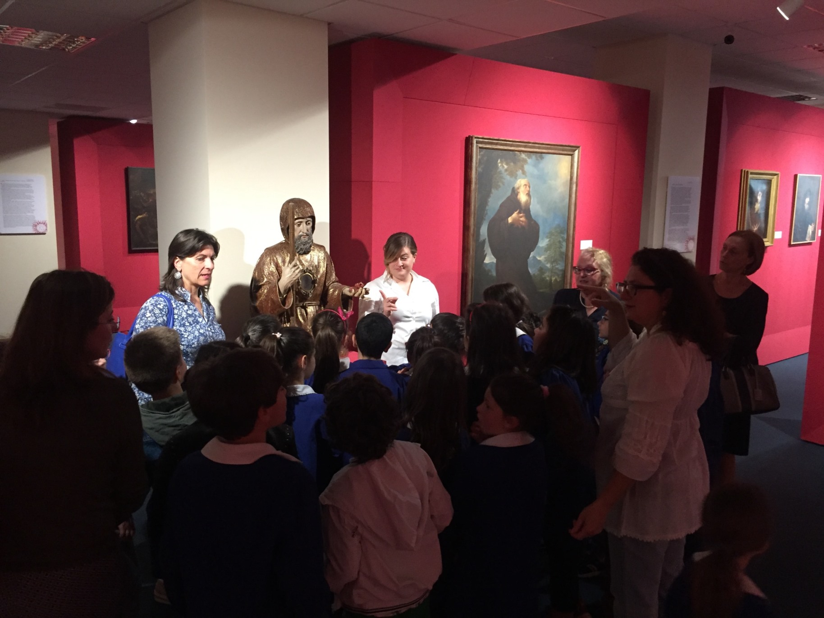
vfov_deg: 48.2
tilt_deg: -7.2
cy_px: 309
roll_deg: -2.9
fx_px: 690
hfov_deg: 61.7
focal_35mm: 29
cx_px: 412
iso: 250
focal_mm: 4.15
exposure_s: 1/33
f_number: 2.2
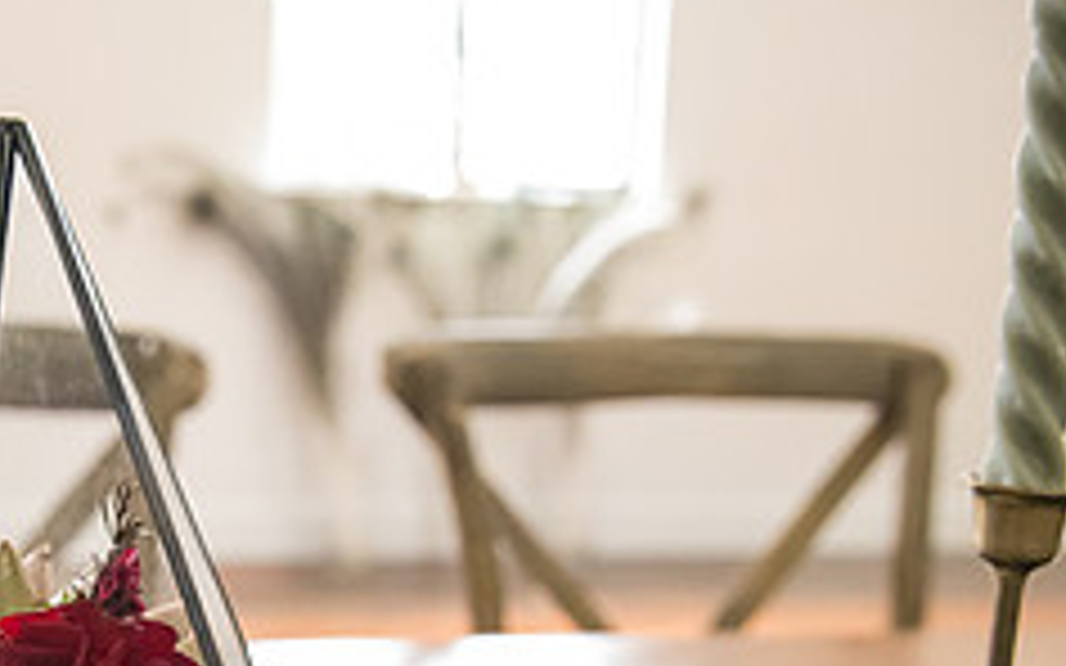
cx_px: 40
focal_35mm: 60
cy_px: 556
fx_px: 1743
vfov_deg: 21.3
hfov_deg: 31.8
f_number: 3.5
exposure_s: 1/320
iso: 12800
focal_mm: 24
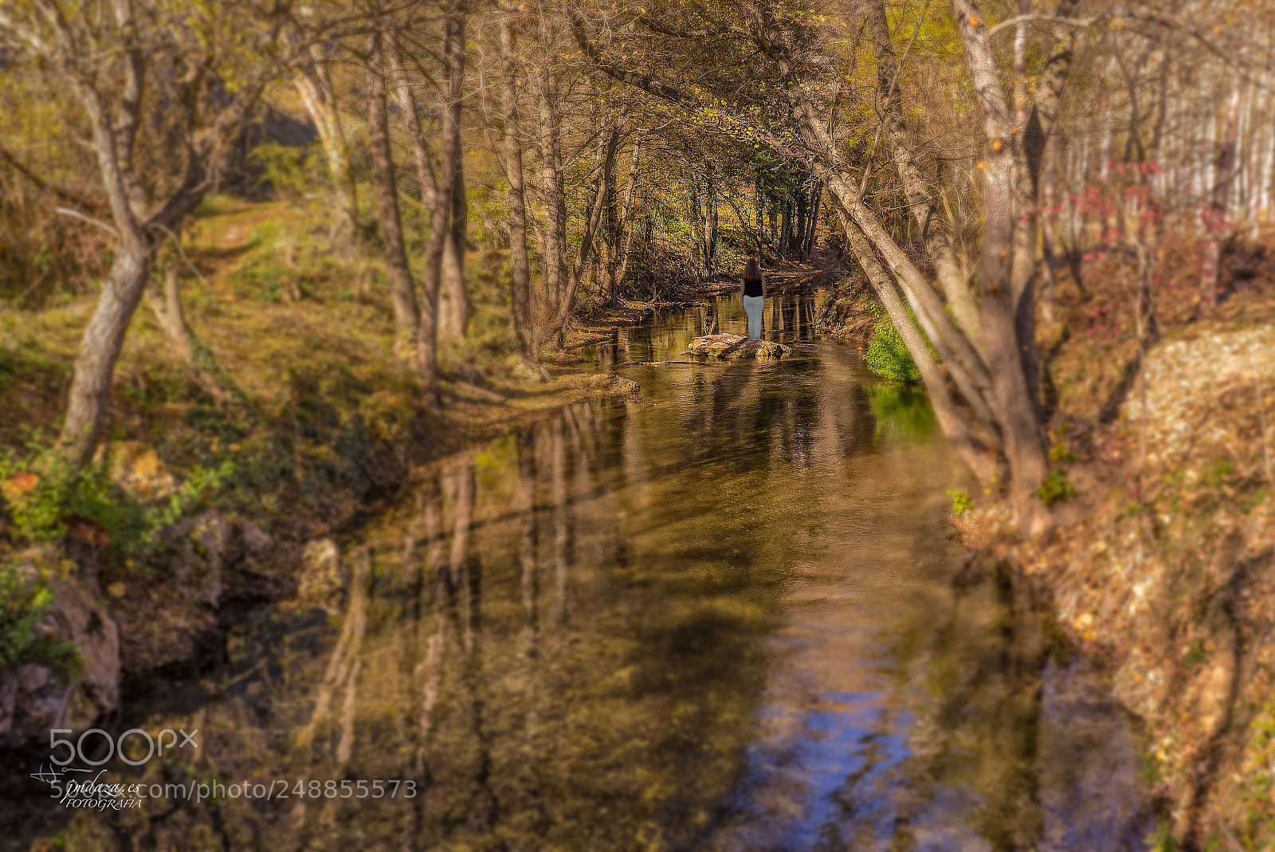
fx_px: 1240
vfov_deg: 37.9
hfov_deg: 54.4
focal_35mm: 35
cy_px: 426
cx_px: 638
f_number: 9
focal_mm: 35
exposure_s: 1/125
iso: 200
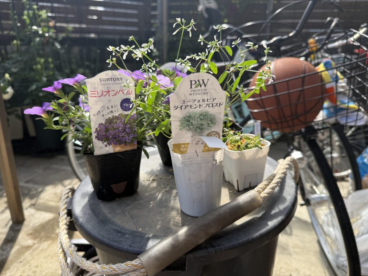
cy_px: 138
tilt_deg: -18.8
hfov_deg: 71.6
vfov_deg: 56.8
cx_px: 184
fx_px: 255
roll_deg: -1.8
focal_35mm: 24
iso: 80
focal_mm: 6.76
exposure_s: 1/2232
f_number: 1.78
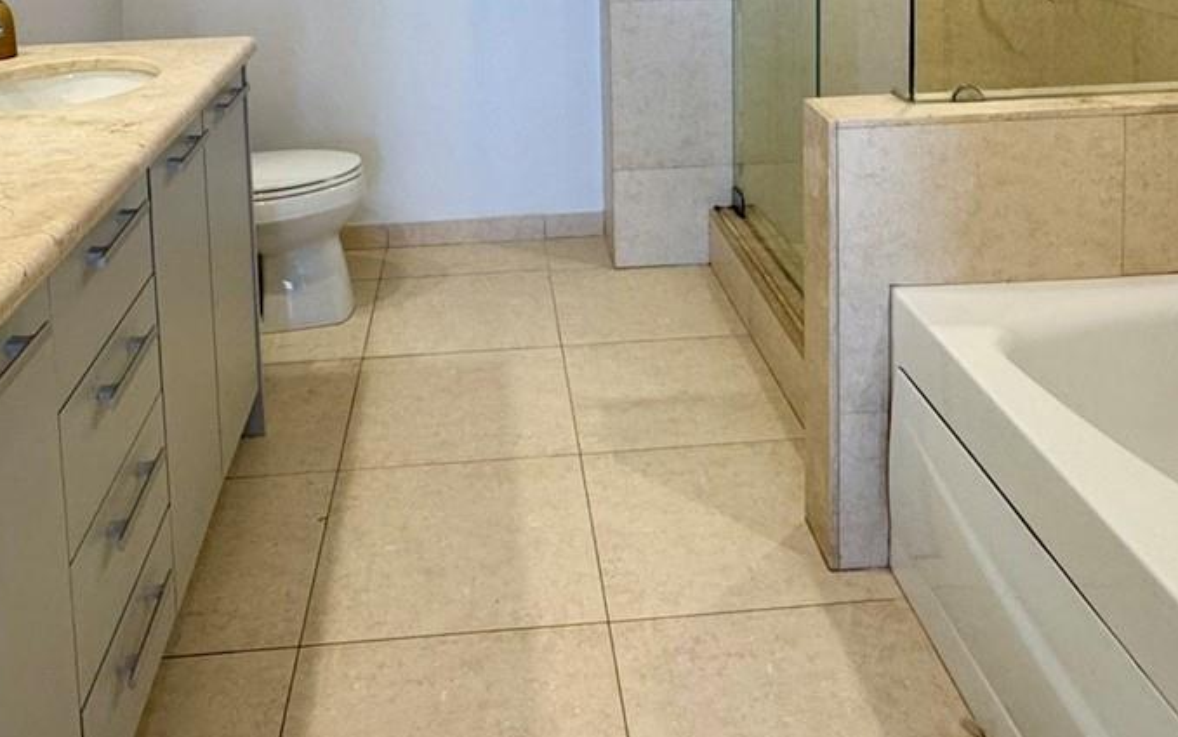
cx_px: 556
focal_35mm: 35
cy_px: -71
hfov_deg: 55.3
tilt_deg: -5.8
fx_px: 1124
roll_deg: +1.8
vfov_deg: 32.1
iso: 160
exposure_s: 1/120
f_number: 2.2
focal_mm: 2.22
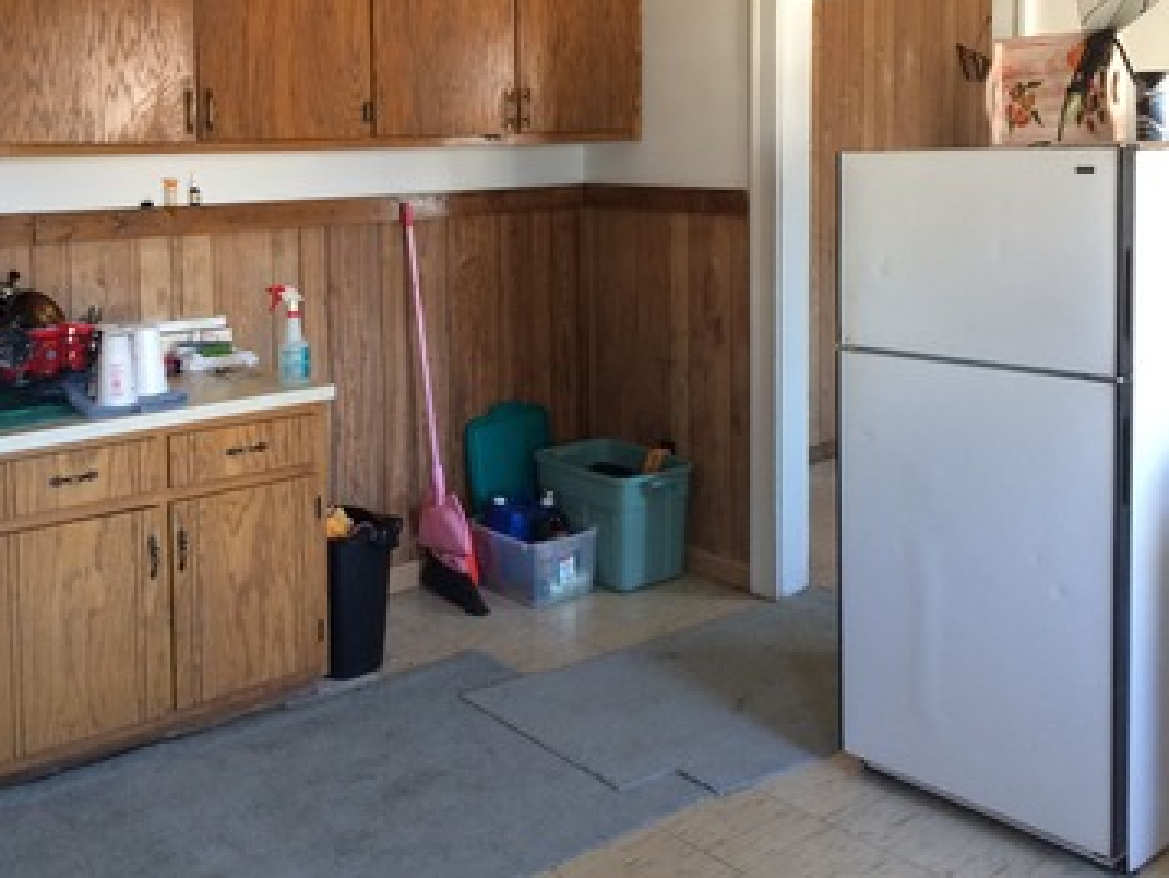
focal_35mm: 39
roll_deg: +2.7
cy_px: 252
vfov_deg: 36.2
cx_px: 583
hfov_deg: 47.8
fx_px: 1317
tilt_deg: -4.7
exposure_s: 1/30
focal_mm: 4.15
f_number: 2.2
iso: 100
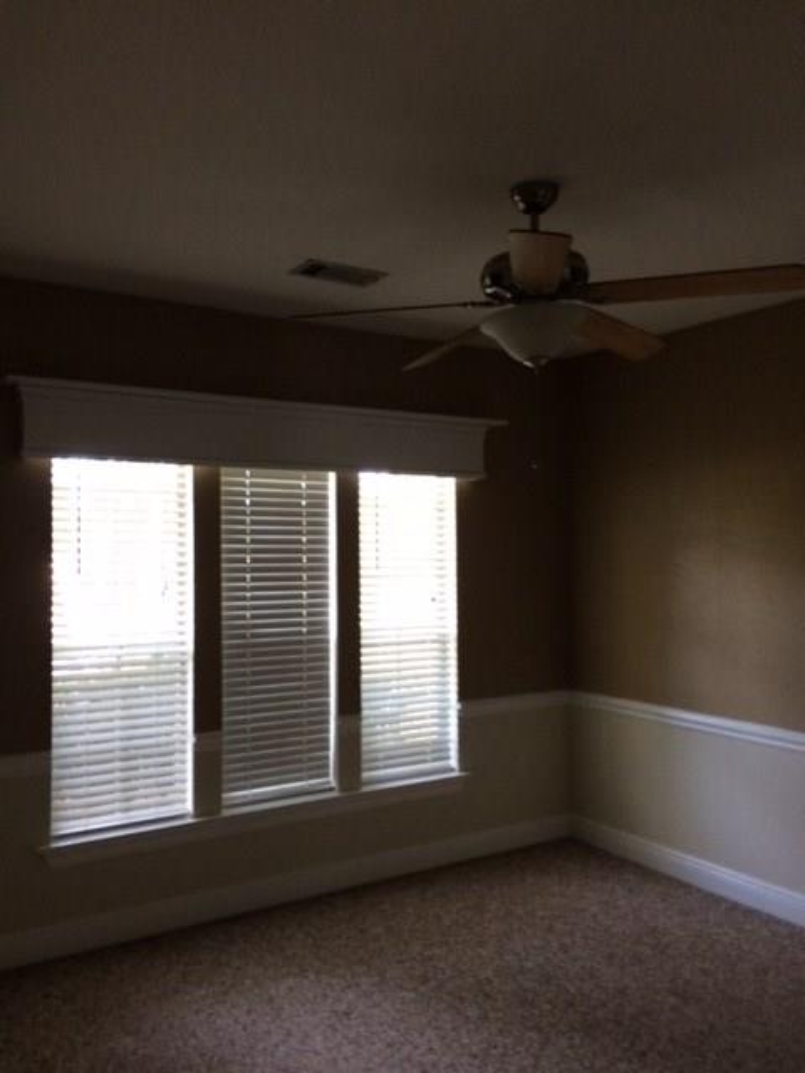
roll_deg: +1.6
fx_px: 899
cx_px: 402
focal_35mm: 29
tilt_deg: +1.9
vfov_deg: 61.7
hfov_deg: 48.2
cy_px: 536
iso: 125
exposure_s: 1/30
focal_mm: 4.15
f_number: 2.2
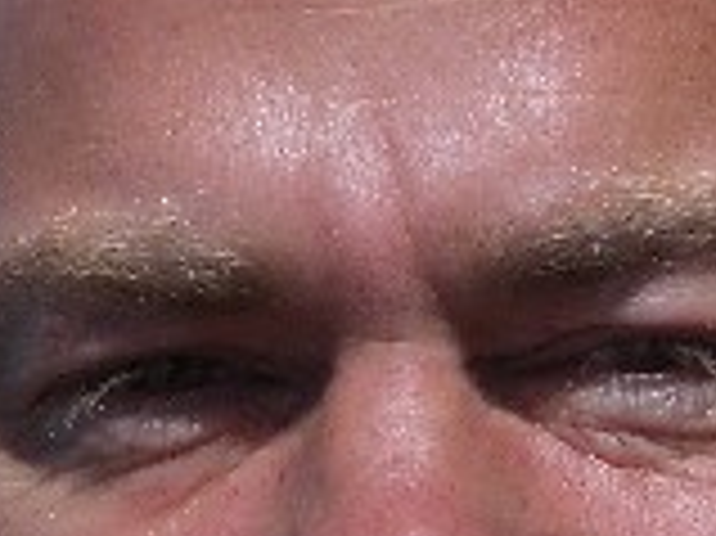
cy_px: 158
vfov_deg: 8.4
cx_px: 527
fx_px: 3638
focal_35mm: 176
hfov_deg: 11.2
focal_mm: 5.8
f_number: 4.3
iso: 50
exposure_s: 1/1600
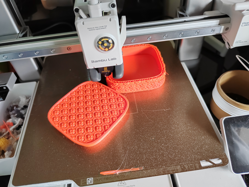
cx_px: 124
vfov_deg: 51.4
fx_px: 194
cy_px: 94
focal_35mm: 27
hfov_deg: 65.3
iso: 4000
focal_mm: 6.14
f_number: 1.8
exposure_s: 1/100
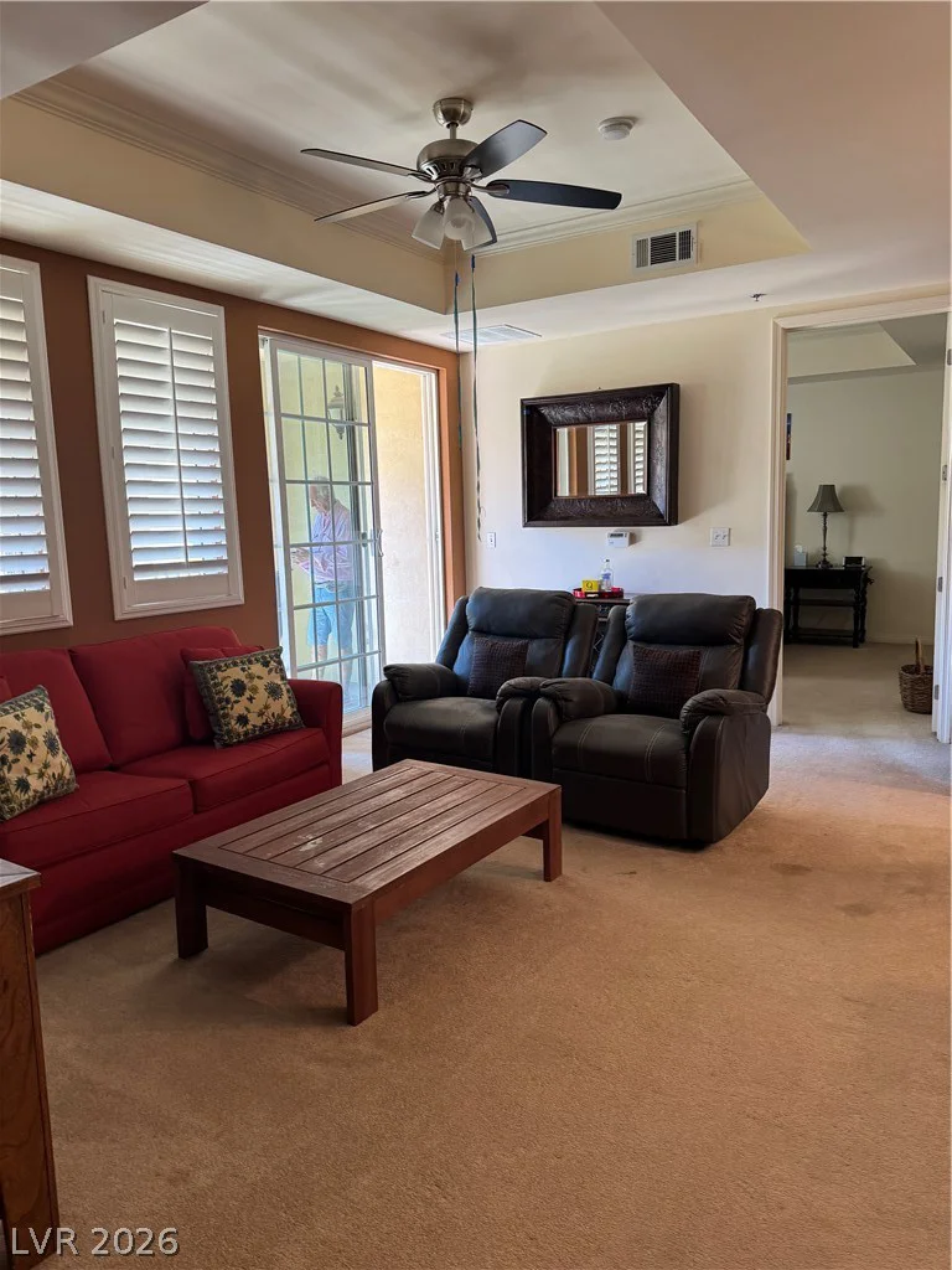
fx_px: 880
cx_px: 476
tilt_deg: -5.9
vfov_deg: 71.6
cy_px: 635
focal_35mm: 24
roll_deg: -0.5
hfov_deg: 56.8
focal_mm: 6.76
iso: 125
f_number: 1.78
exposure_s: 1/60
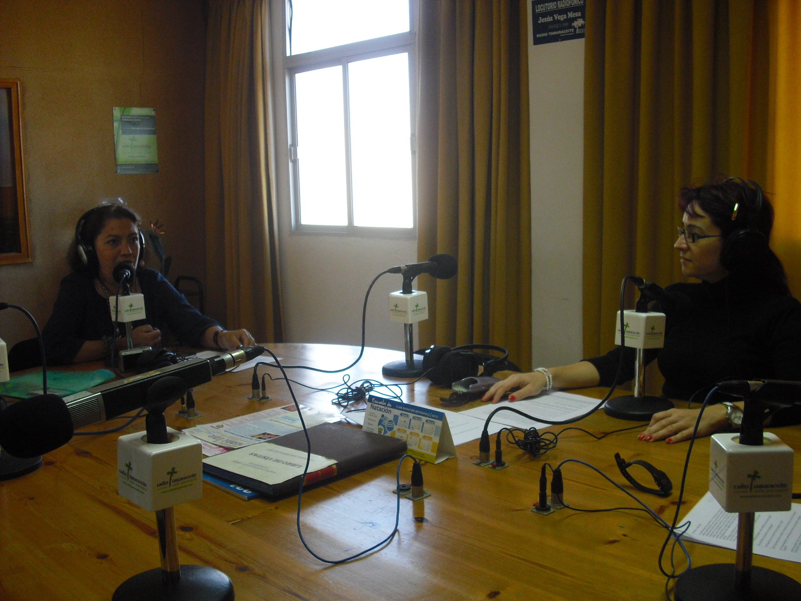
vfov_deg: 37.7
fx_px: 879
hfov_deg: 49.0
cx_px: 400
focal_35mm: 38
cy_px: 300
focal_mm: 6.2
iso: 200
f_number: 2.8
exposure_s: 1/125
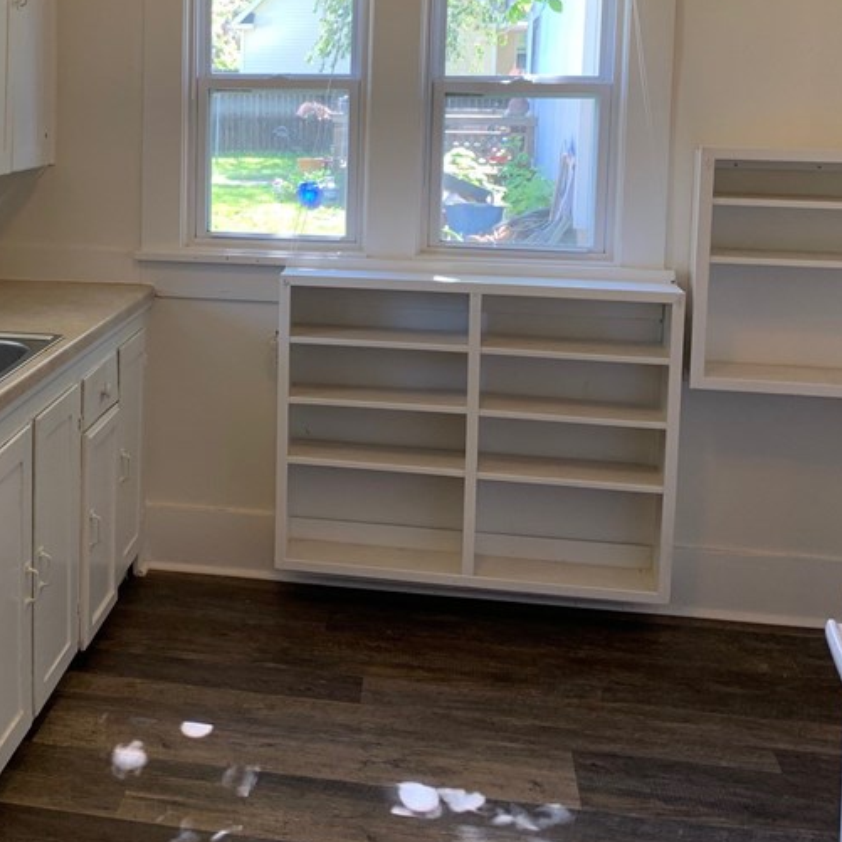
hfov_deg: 35.0
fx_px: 1293
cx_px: 178
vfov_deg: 35.2
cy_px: 207
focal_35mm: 47
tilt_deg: -4.9
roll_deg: -0.8
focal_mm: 4.25
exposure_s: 1/60
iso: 50
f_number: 1.8
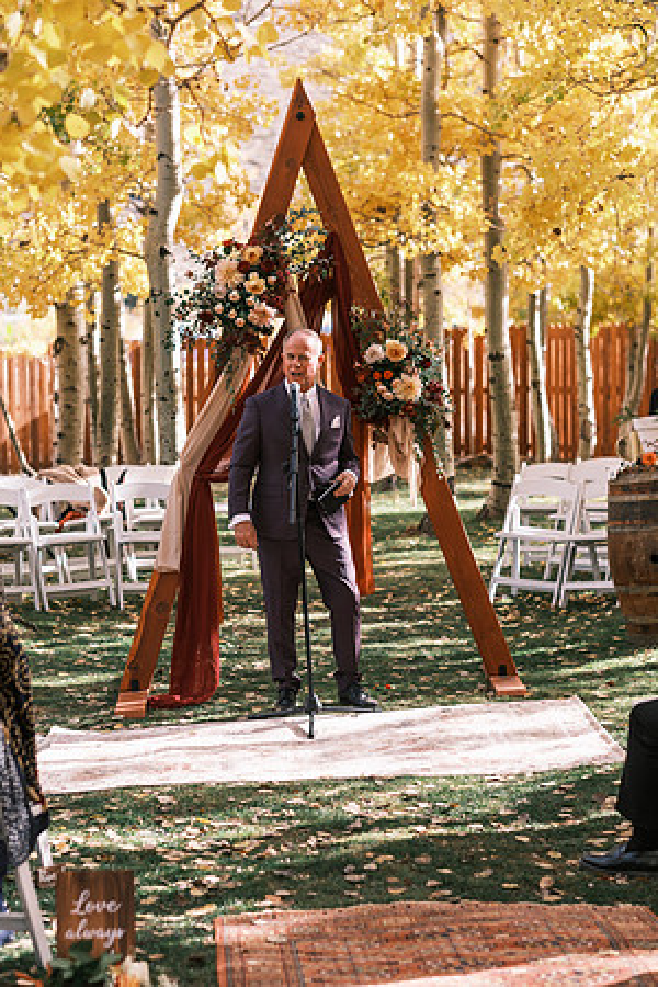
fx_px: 2303
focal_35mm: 84
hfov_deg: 16.3
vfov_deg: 24.2
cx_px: 329
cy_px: 494
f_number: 1.6
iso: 200
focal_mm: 56
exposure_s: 1/2000
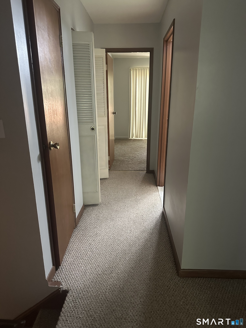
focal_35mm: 24
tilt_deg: -16.8
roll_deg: +0.6
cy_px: 164
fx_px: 227
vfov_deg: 71.6
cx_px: 123
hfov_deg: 56.8
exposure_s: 1/40
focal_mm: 6.86
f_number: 1.78
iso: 800
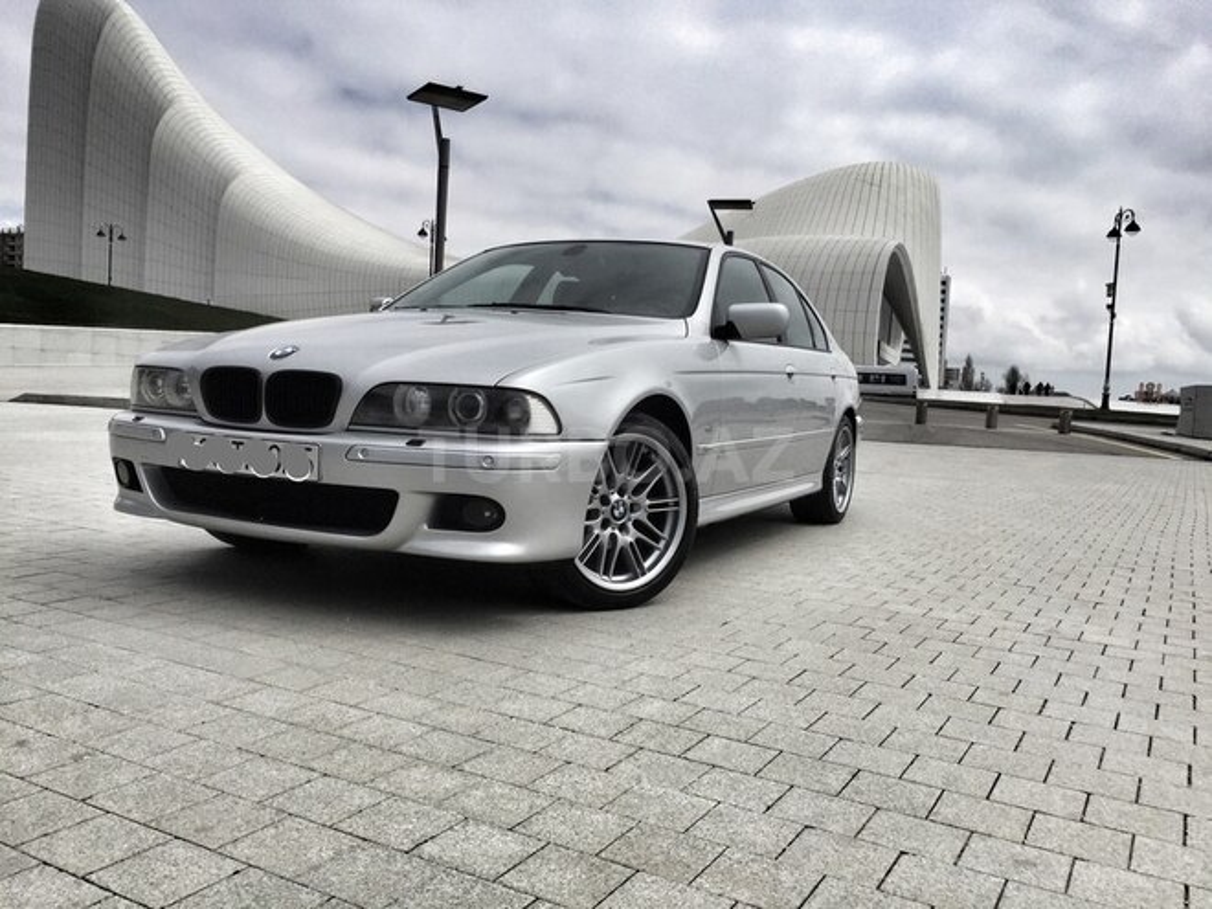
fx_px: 1015
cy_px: 454
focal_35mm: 29
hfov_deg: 61.7
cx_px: 606
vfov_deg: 48.2
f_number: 2.2
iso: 32
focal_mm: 4.15
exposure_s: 1/4405
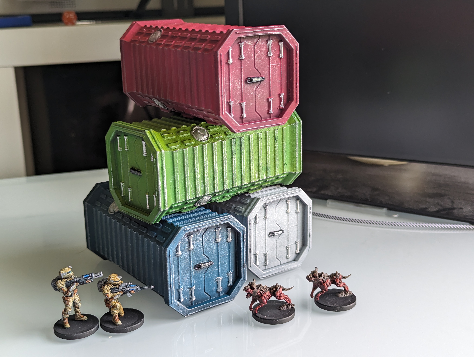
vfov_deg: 30.3
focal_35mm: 48
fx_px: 658
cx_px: 237
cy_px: 178
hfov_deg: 39.6
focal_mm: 6.81
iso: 47
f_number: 1.85
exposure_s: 1/36.3
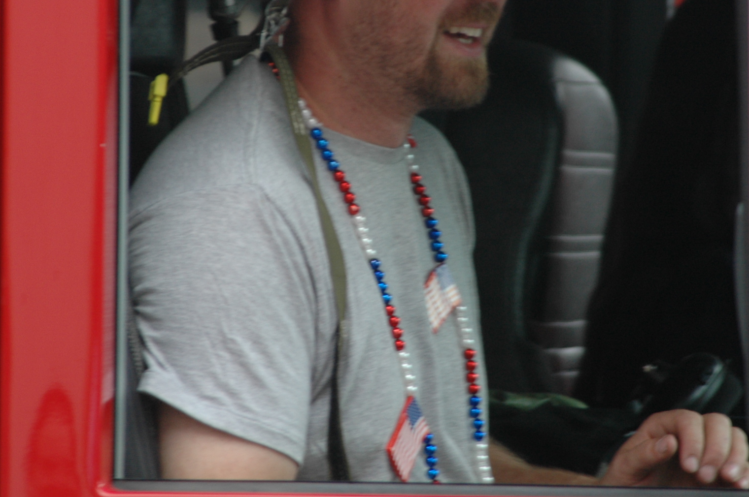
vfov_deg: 3.1
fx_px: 9186
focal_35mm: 442
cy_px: 180
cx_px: 428
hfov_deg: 4.7
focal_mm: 200
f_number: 6.3
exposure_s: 1/125
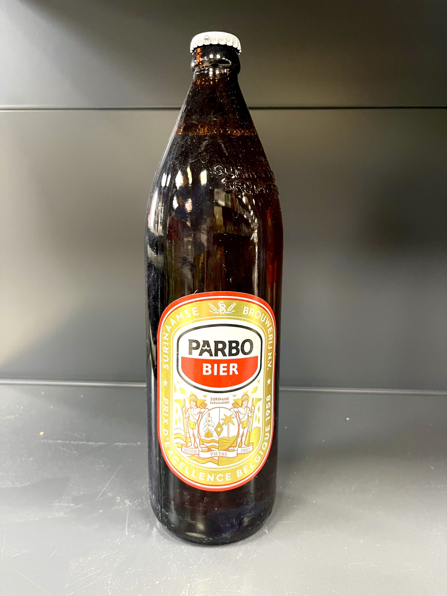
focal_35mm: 26
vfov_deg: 67.3
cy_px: 298
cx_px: 224
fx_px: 448
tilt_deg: -13.5
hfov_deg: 53.1
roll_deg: -0.2
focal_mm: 5.1
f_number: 1.6
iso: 400
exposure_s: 1/50
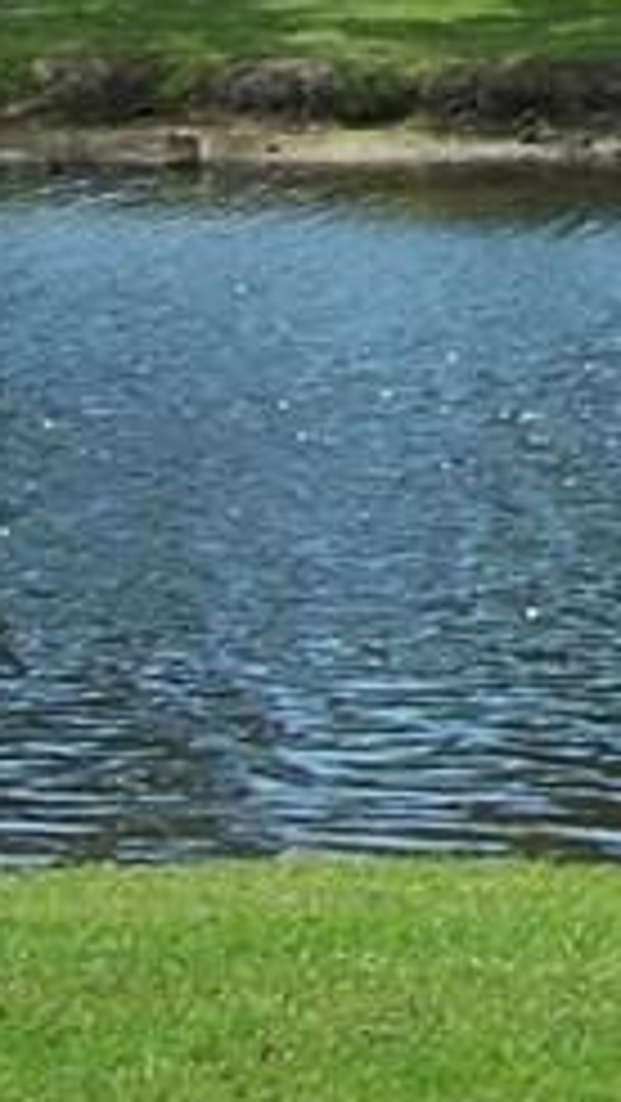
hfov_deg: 6.7
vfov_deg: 12.2
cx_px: 1485
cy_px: -229
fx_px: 5059
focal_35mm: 173
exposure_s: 1/800
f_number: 4
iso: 80
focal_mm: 6.3
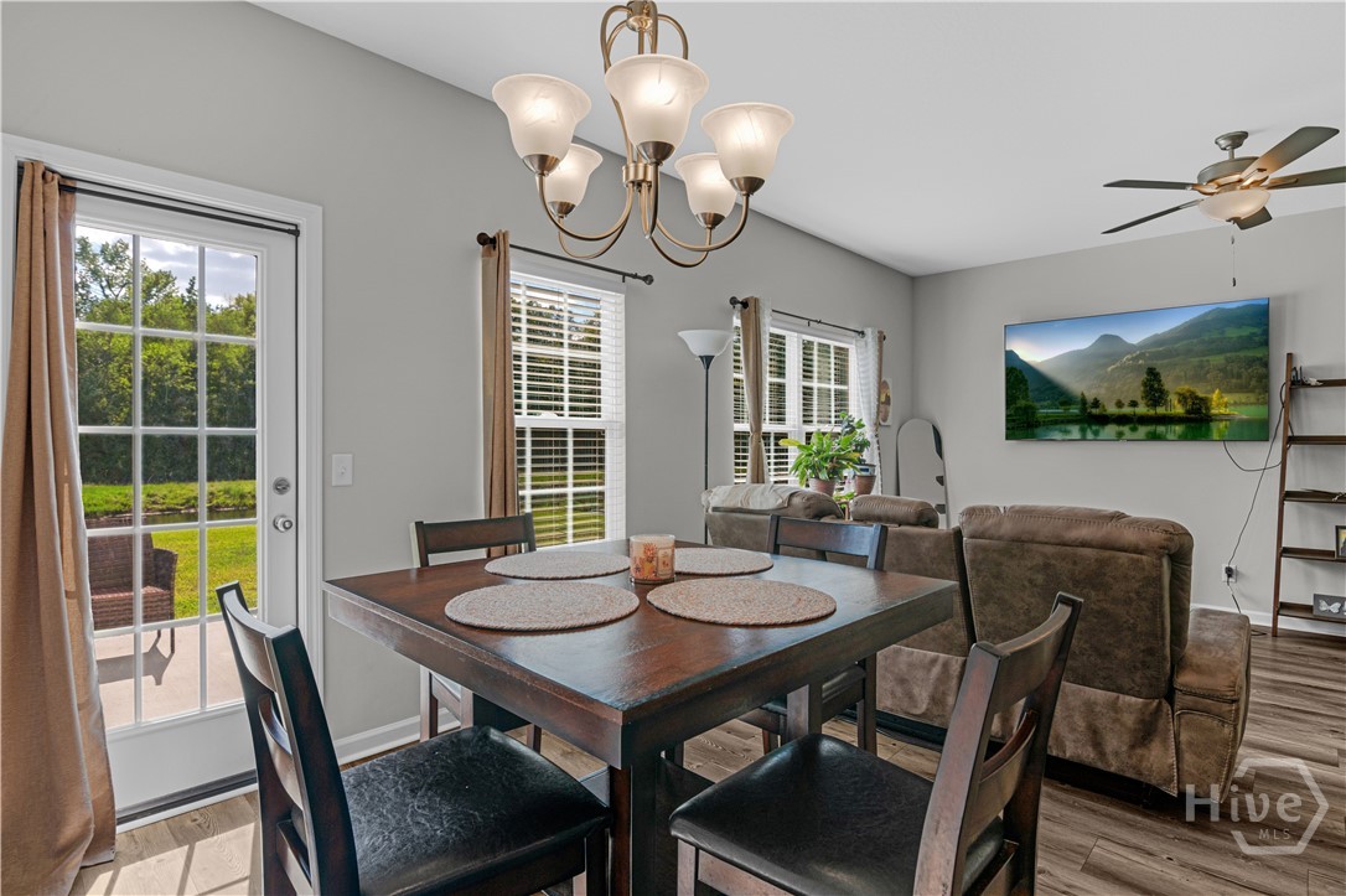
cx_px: 673
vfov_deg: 72.0
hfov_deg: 95.0
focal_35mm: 16
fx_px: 617
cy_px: 448
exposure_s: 1/50
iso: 250
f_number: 7.1
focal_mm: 11
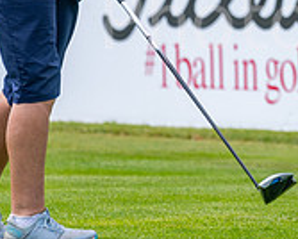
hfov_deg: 2.0
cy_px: -63
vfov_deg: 1.6
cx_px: 335
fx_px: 8627
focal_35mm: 977
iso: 200
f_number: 5
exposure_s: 1/640
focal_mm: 300
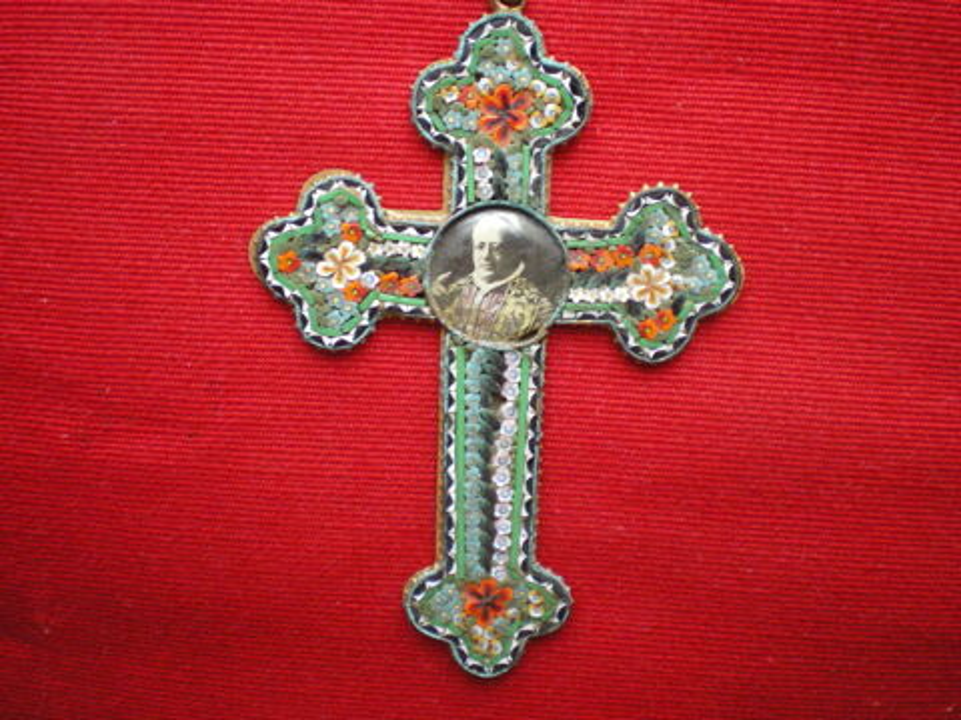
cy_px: 360
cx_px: 480
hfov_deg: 49.0
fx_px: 1055
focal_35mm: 38
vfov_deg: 37.7
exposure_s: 1/50
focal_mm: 6.3
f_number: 3.1
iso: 400
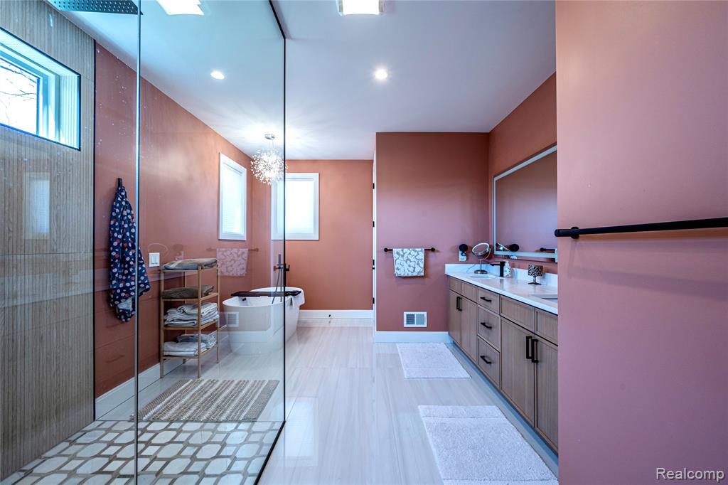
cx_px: 364
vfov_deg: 81.2
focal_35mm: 14
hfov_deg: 104.3
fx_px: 283
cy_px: 242
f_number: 9
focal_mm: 14
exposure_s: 1/15
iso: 200
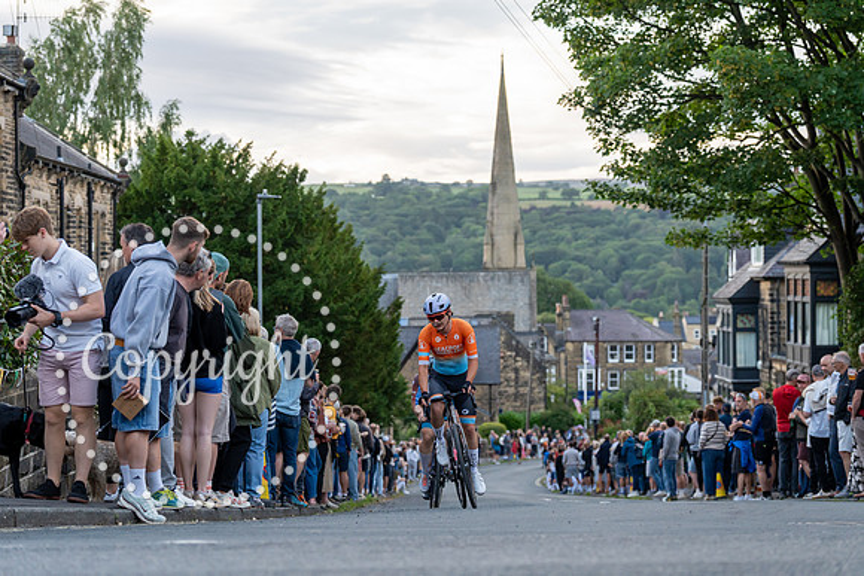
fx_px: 1824
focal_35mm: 76
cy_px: 288
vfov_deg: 18.0
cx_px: 432
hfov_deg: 26.6
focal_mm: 76
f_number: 3.5
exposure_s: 1/800
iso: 1600
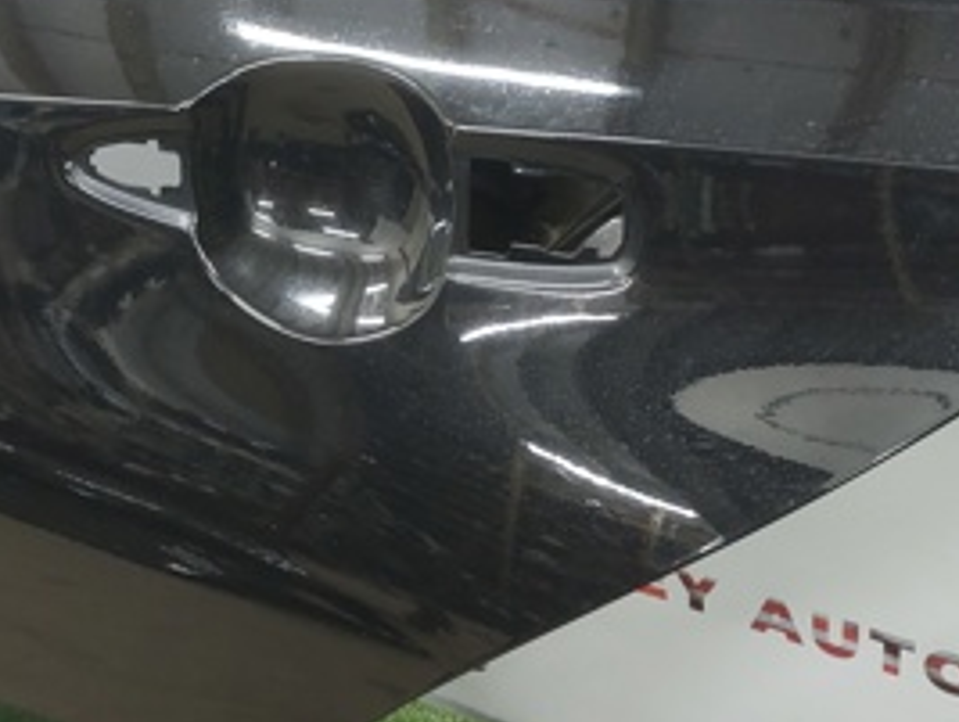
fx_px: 1859
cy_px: 291
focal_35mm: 67
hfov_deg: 28.6
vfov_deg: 22.0
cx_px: 280
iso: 400
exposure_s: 1/30
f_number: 1.8
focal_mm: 5.32
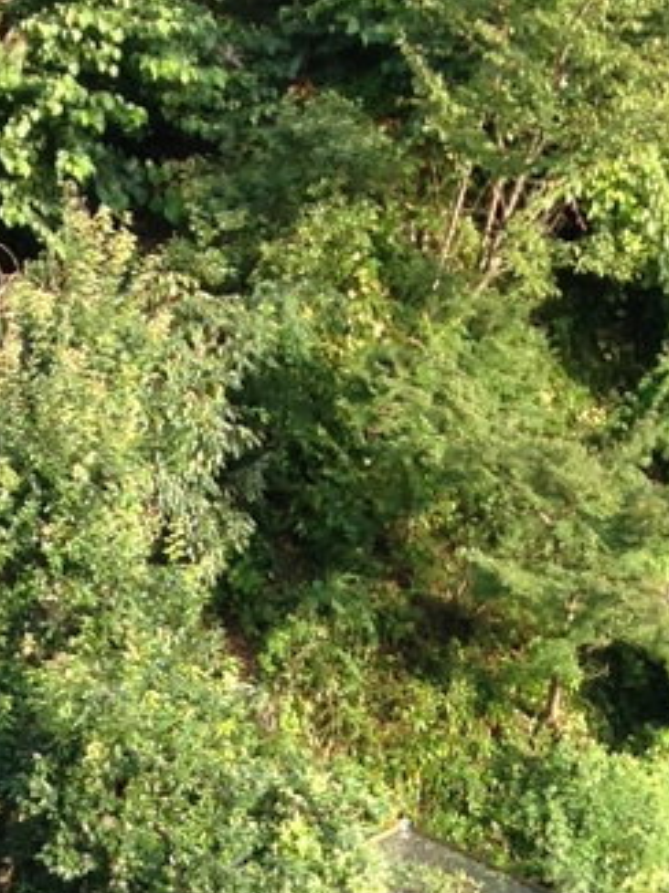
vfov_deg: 11.3
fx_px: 4180
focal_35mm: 162
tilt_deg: -23.2
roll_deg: -1.9
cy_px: 1633
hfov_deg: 9.1
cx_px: 181
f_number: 2.4
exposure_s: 1/144
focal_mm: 4.12
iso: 50
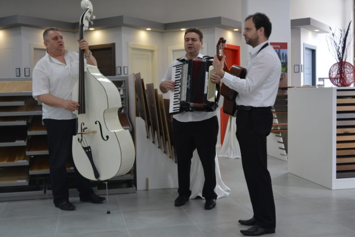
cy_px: 121
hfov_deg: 42.7
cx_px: 168
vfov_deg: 29.3
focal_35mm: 46
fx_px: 454
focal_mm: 28
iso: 400
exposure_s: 1/50
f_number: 5.6
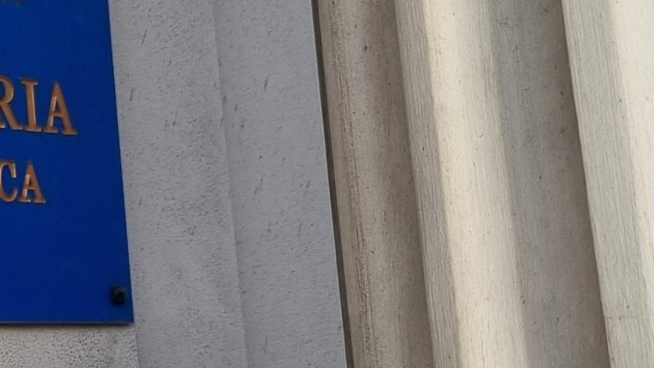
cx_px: -299
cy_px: -54
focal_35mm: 102
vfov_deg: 11.7
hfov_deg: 18.7
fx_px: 1769
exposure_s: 1/732
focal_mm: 5.4
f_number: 1.8
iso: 50
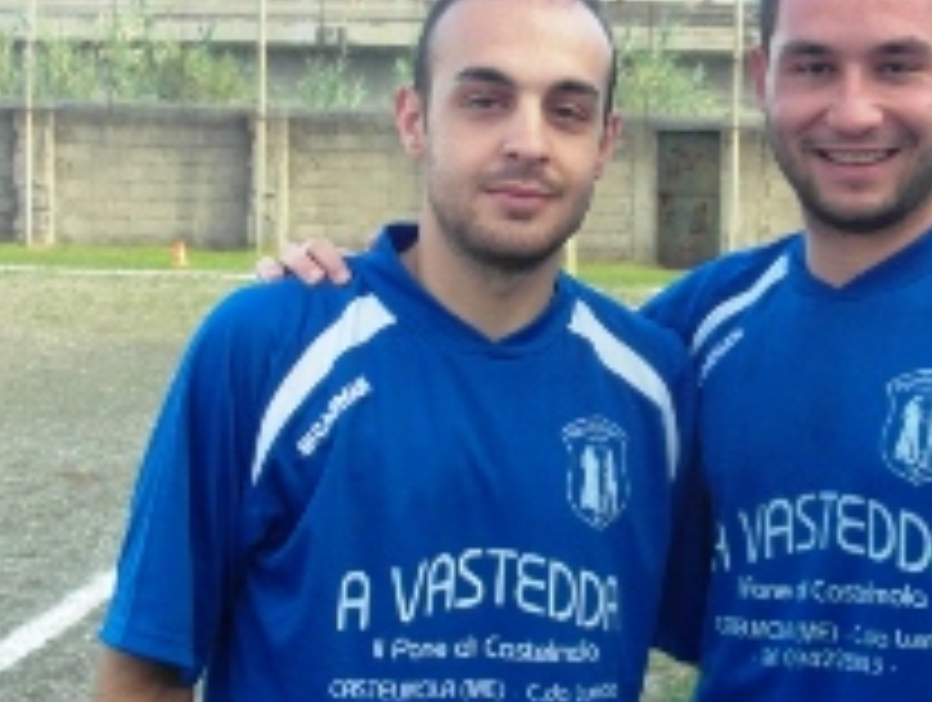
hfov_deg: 24.5
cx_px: 673
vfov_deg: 18.7
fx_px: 2131
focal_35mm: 79
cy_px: 315
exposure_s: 1/180
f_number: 3.6
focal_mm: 6.8
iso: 100
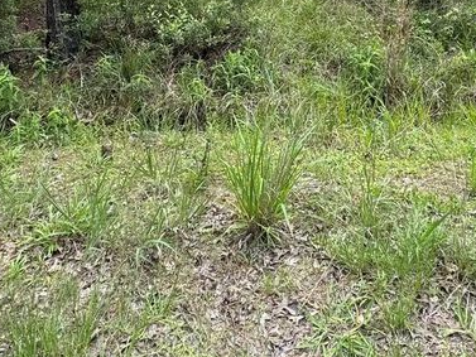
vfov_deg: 33.0
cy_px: -35
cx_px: 271
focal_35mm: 38
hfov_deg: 48.8
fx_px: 523
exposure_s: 1/368
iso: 40
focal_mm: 2.22
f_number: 2.2
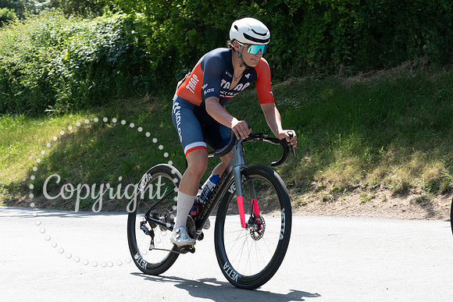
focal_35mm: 105
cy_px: 121
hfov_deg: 19.5
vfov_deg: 13.1
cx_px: 239
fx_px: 1316
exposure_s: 1/1000
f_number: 6.3
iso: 800
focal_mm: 66
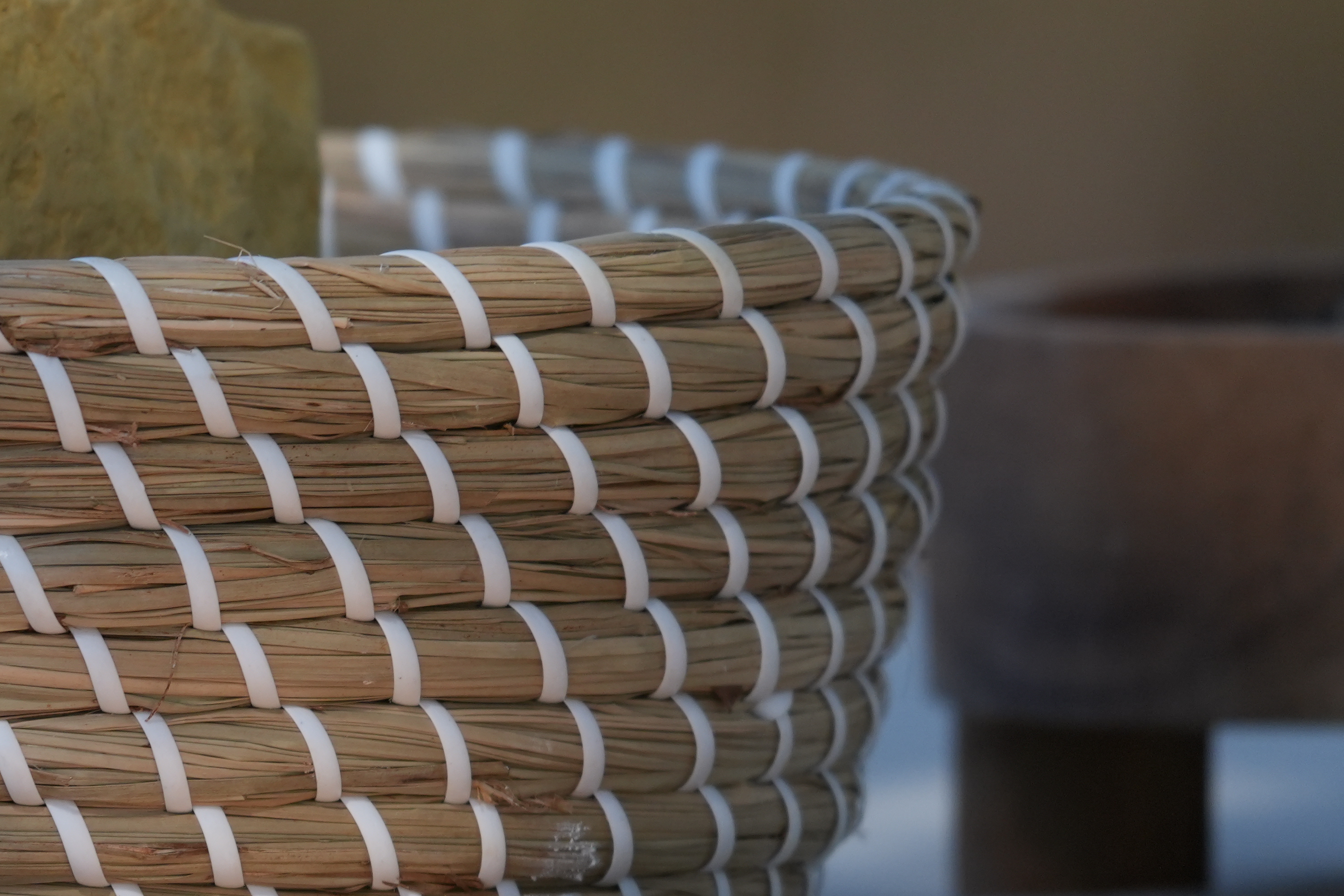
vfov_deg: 0.8
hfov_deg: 1.1
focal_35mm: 1820
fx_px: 67938
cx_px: -118
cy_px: 579
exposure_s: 1/500
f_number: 8
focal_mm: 775
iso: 640
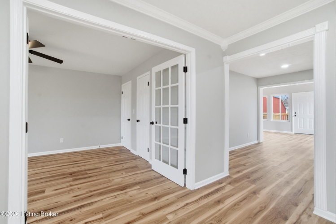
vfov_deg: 77.4
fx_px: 140
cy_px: 112
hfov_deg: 100.4
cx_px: 168
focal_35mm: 15
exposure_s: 1/100
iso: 400
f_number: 11
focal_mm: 10
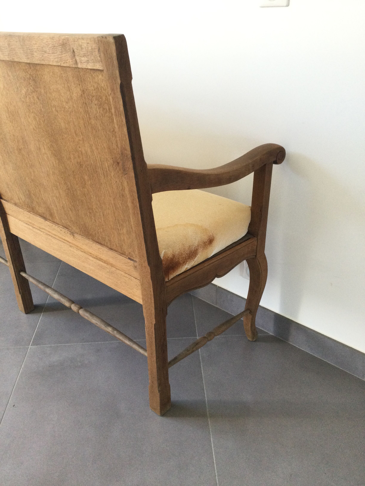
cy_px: 243
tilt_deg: -26.5
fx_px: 436
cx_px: 182
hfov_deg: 45.4
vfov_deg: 58.4
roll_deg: +0.7
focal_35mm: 31
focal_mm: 3.3
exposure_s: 1/33
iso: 50
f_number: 2.4
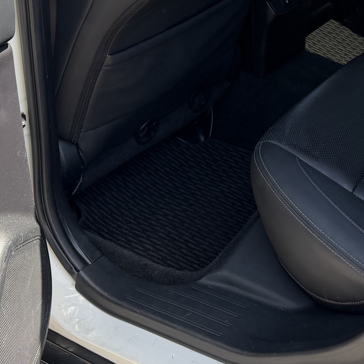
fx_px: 880
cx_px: 348
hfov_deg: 22.6
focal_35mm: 74
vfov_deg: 22.8
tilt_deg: -28.8
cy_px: 39
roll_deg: +0.0
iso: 100
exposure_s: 1/765
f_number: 1.78
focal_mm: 6.76
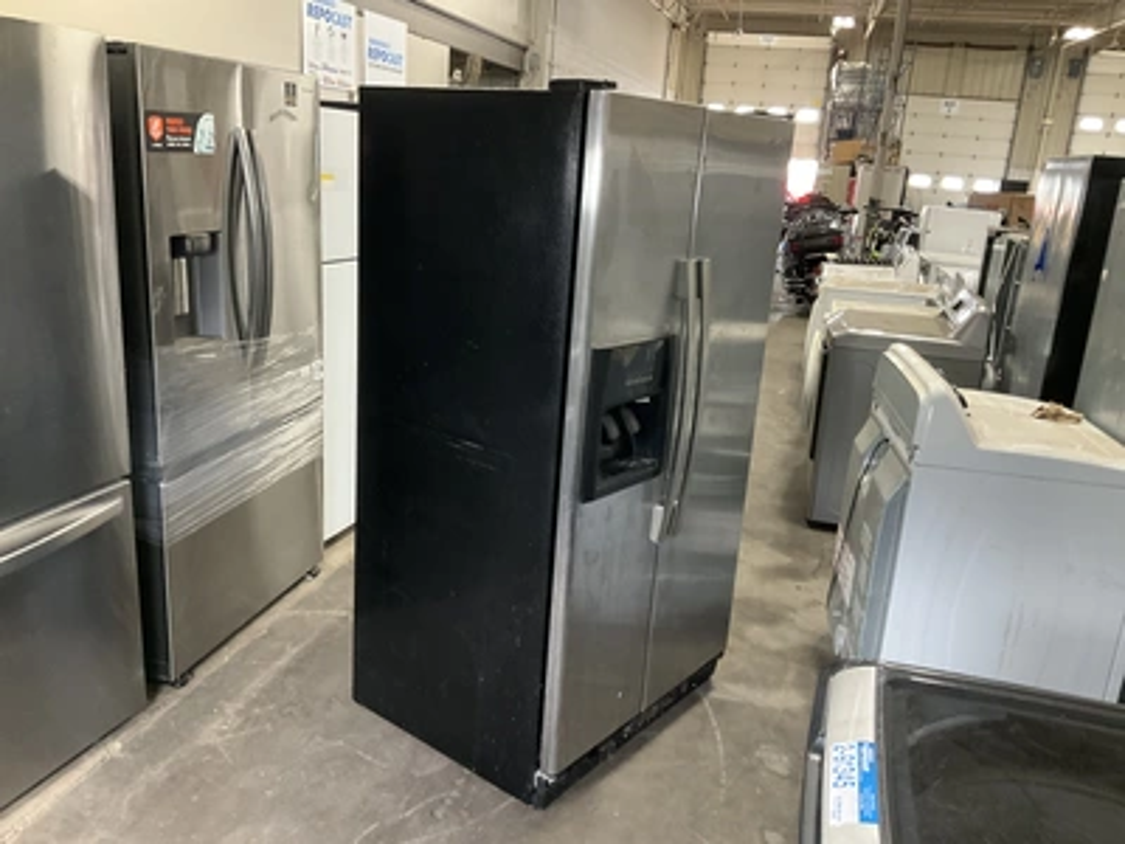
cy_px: 422
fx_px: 942
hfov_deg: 61.7
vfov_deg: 48.2
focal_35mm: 29
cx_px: 562
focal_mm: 3
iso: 200
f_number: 1.8
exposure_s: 1/40
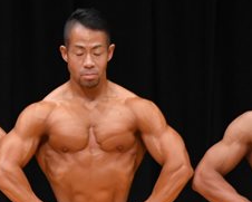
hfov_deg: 2.1
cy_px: 228
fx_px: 6850
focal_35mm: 918
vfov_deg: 1.7
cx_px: -41
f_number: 5.6
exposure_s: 1/400
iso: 3200
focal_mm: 190
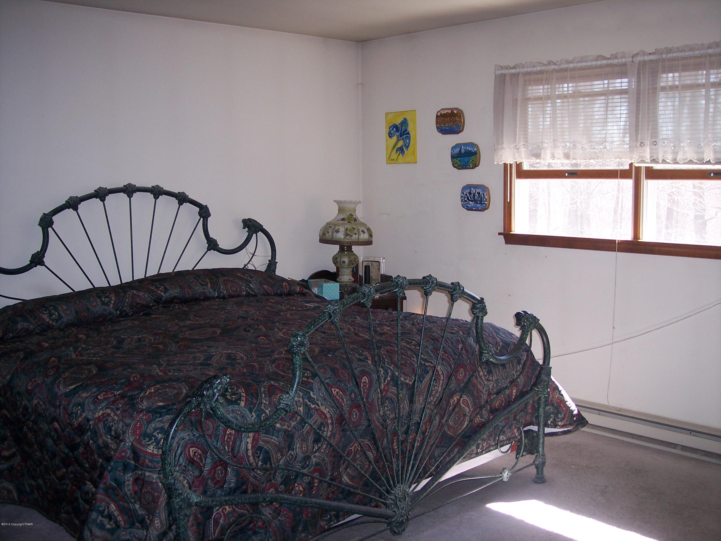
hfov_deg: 47.9
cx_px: 360
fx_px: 812
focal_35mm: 39
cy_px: 270
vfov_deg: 36.8
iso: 100
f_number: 2.8
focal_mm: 8
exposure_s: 1/60
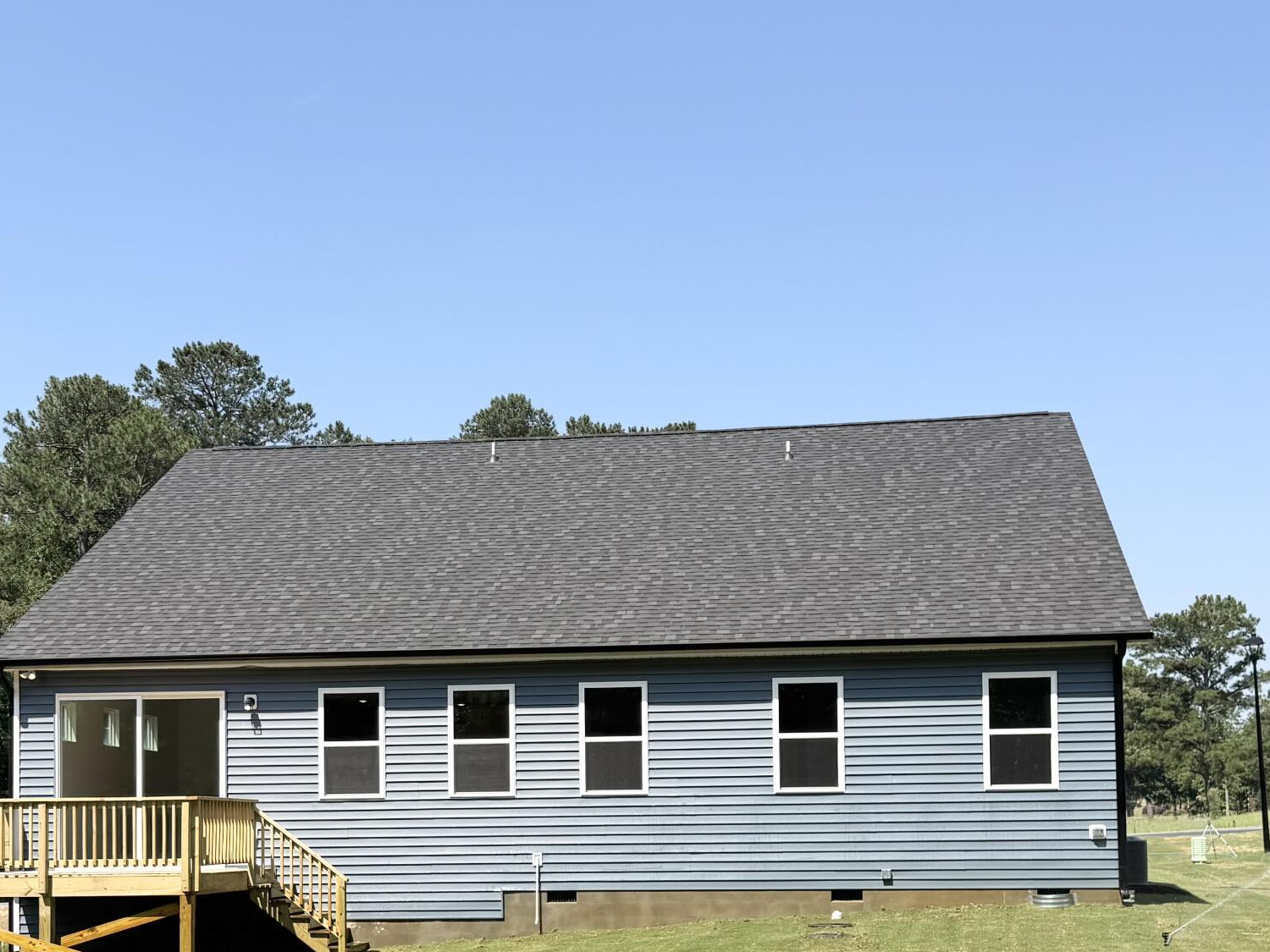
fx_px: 1761
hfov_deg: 39.7
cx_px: 610
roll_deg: +0.1
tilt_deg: +1.3
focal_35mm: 48
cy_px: 767
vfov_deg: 29.5
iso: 80
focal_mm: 6.76
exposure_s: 1/4608
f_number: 1.78
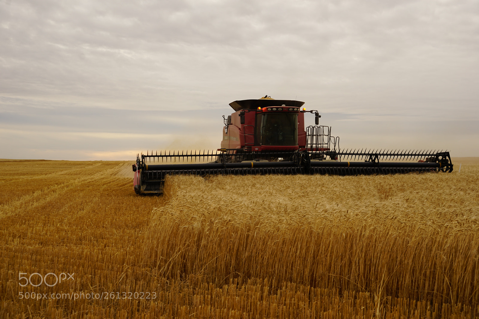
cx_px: 240
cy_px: 160
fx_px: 439
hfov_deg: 57.2
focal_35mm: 33
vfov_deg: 40.0
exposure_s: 1/60
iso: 100
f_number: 6.3
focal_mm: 33
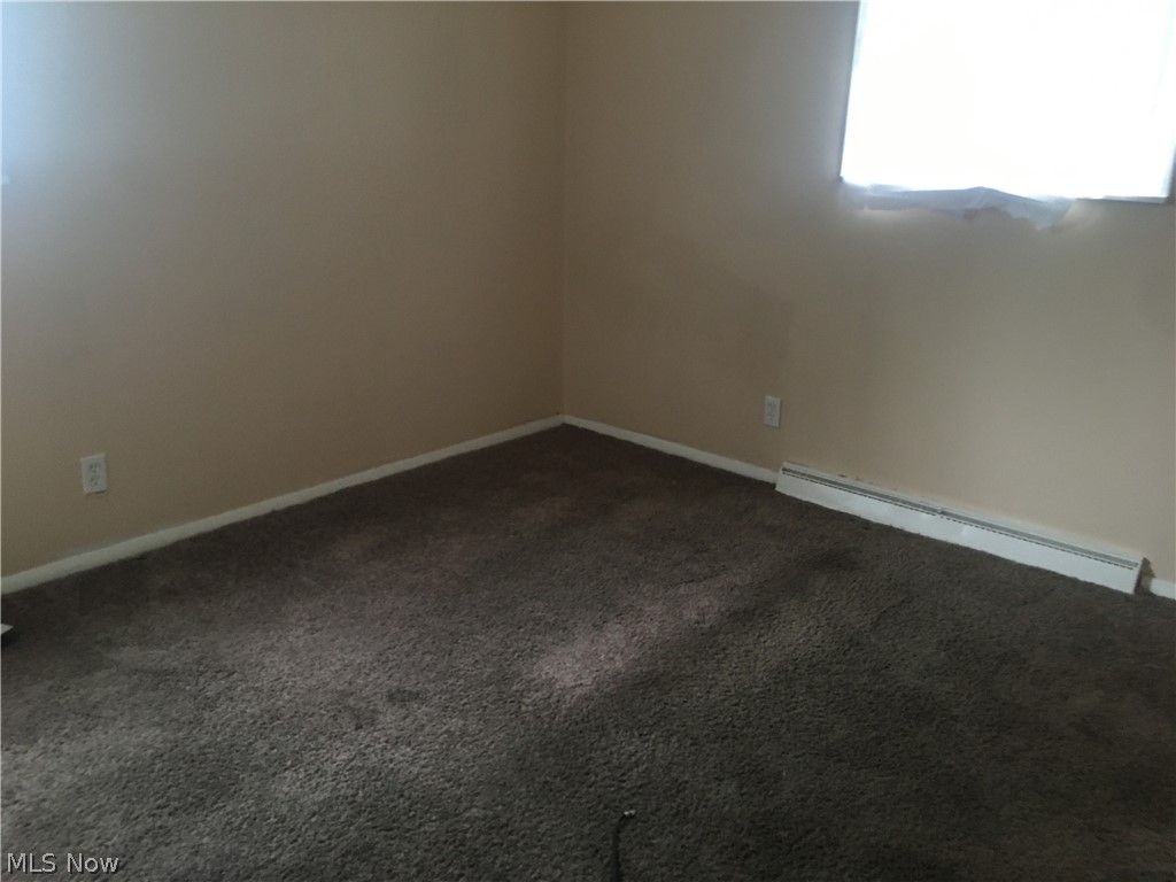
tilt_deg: -15.8
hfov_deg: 61.7
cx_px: 588
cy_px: 441
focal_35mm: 29
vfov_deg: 48.2
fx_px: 985
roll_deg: +1.0
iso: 125
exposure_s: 1/30
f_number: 2.2
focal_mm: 4.15
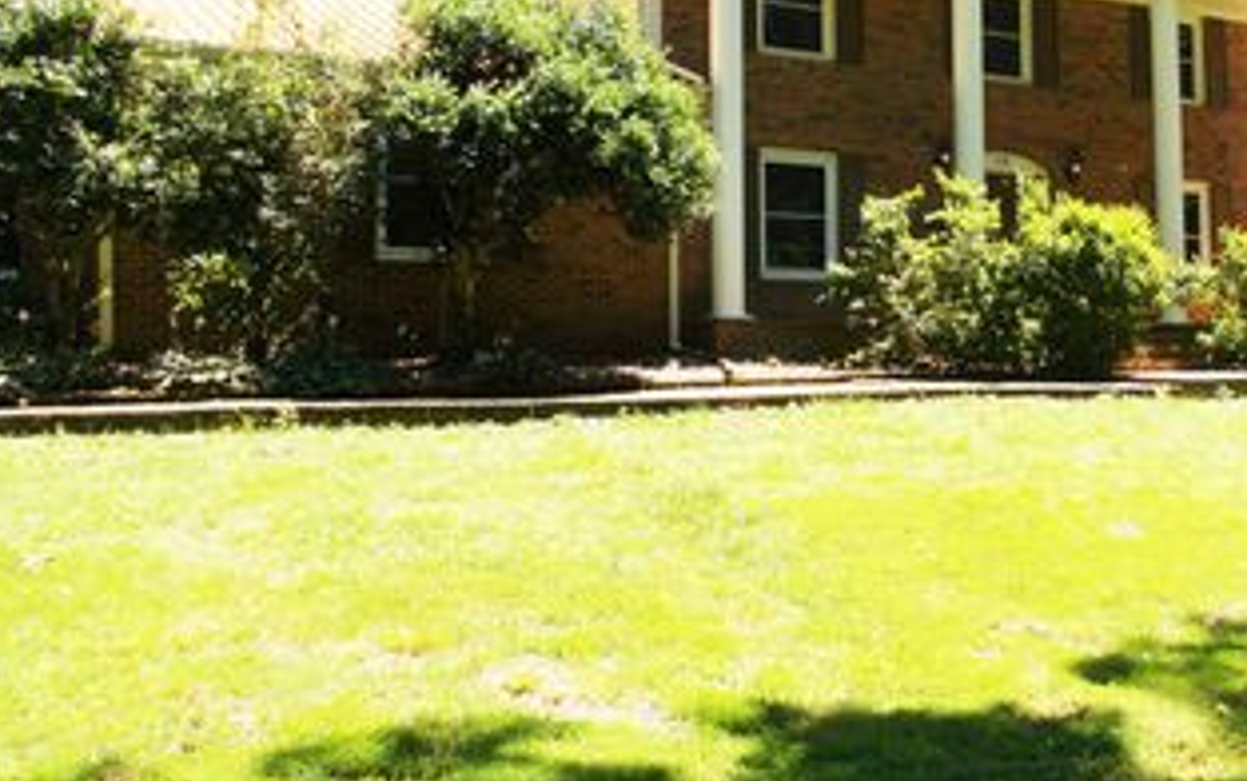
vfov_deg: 29.1
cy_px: 289
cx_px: 880
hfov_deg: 44.2
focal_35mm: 44
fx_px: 1496
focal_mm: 4.6
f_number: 3.2
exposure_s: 1/320
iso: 80
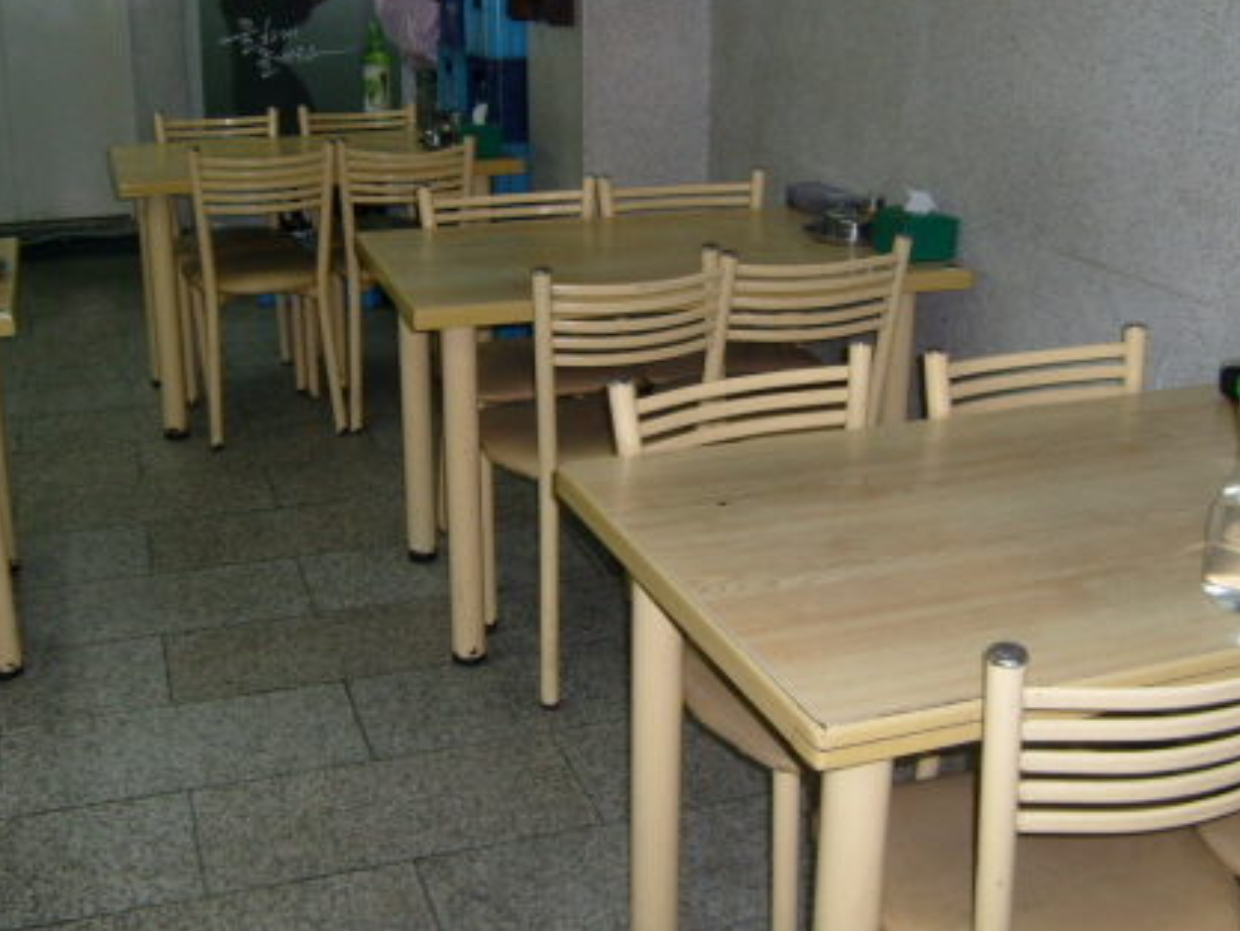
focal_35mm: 42
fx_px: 1505
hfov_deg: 44.8
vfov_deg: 34.3
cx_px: 660
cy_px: 376
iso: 100
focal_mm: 5.8
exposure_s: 1/45
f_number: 2.8
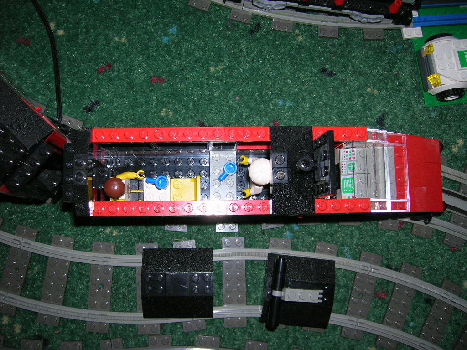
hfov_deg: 54.0
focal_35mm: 34
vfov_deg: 41.8
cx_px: 234
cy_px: 175
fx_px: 459
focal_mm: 5.7
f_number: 2.9
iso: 50
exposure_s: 1/60.1
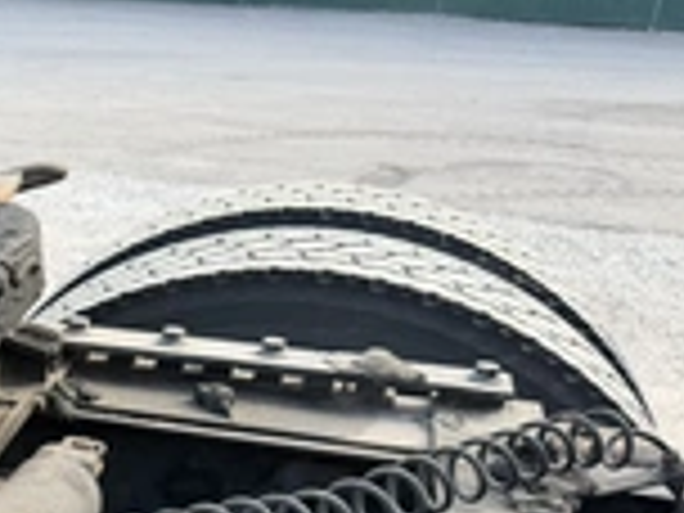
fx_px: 1245
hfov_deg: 26.8
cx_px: -158
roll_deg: -0.2
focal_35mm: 63
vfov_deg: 22.0
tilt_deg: -26.8
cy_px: 562
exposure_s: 1/456
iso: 80
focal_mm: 6.76
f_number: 1.78
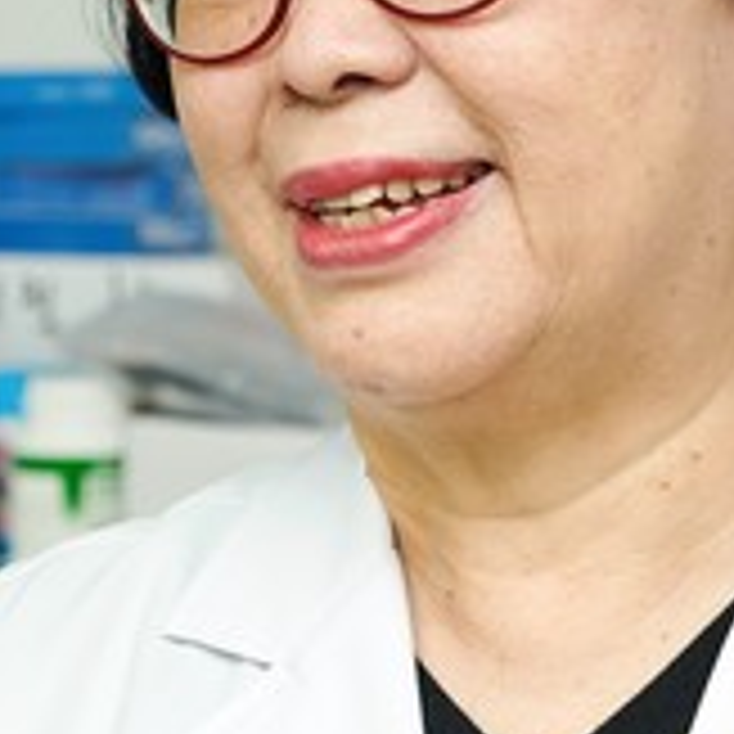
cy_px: 196
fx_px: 5086
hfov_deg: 8.3
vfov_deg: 8.2
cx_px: 324
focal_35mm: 212
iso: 400
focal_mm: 70
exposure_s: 1/60
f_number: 4.8
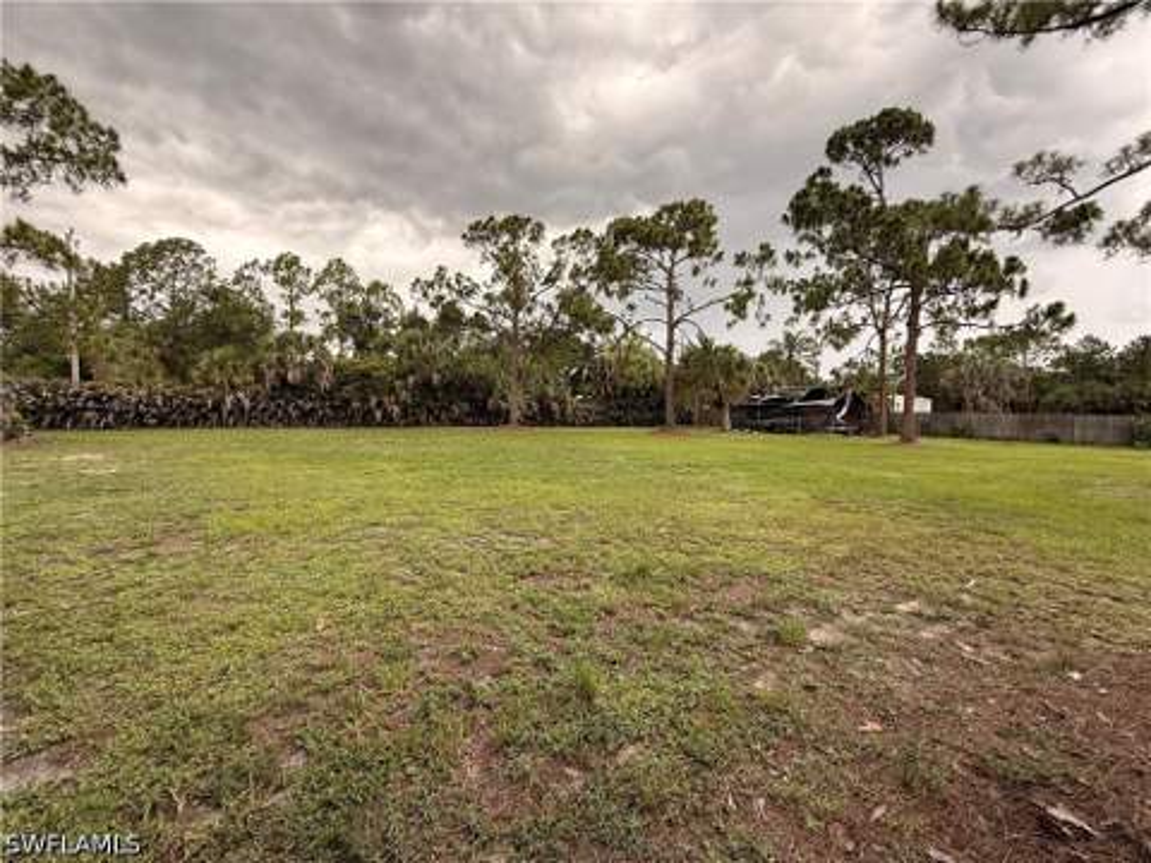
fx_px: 466
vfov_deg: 85.7
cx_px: 576
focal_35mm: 14
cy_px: 432
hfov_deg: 102.1
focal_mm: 2.22
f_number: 2.2
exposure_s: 1/228
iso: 64
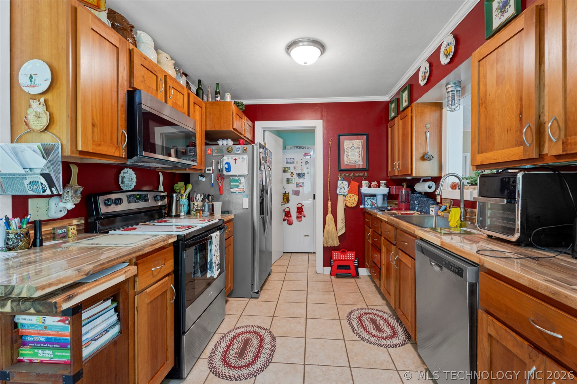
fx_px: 256
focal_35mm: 16
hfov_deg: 96.7
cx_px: 288
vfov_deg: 73.7
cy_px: 192
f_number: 9
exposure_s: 1.6
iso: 200
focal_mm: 16
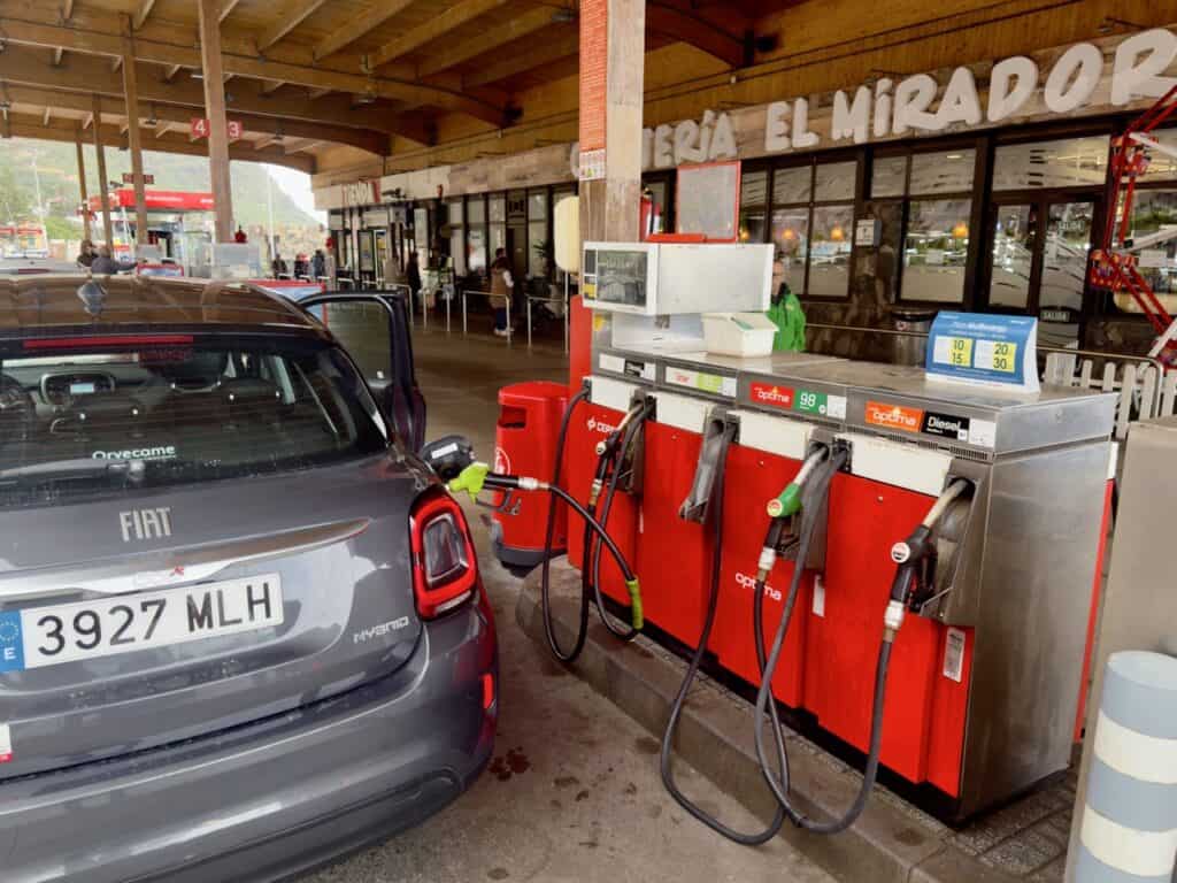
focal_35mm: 24
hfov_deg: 71.6
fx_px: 816
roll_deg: +1.2
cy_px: 442
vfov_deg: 56.8
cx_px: 588
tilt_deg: -12.0
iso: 80
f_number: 1.78
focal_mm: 6.76
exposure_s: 1/240
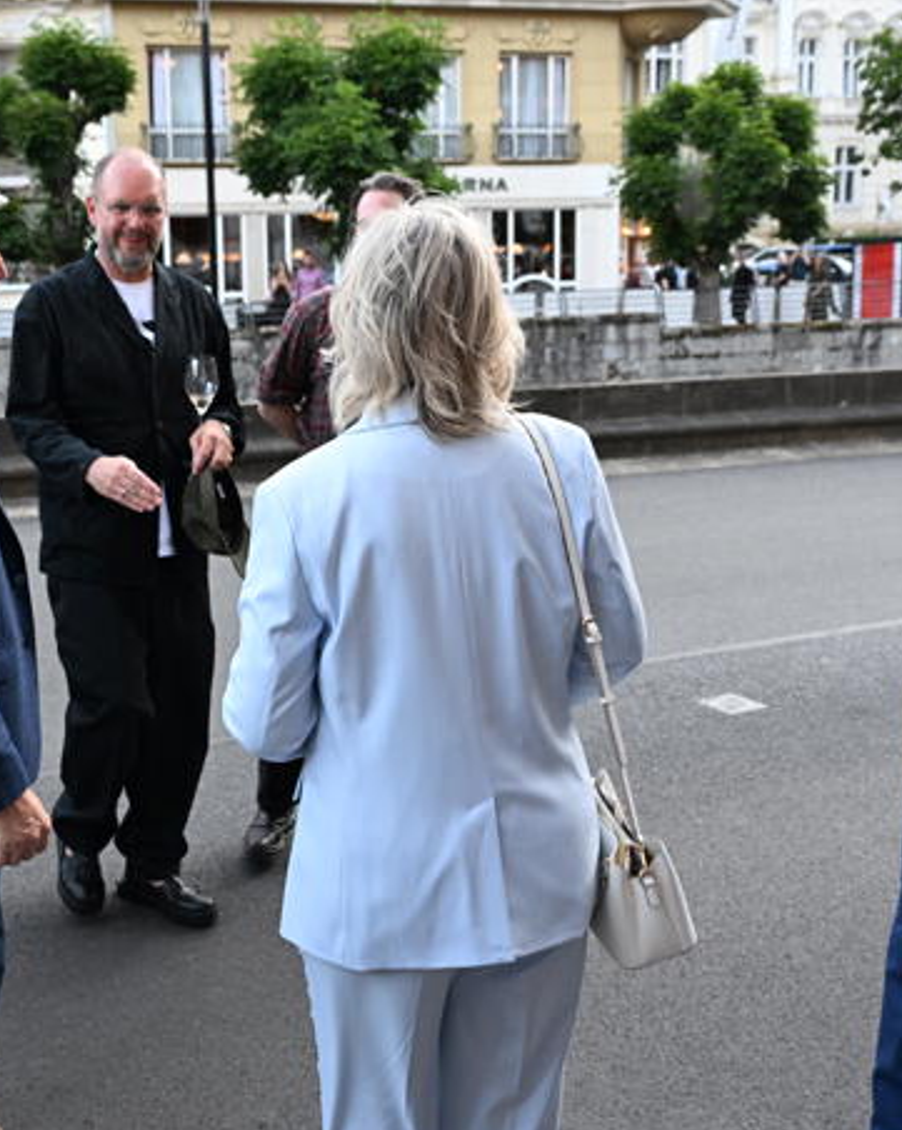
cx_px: 265
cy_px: 572
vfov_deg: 42.9
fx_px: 1436
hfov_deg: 34.4
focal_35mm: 43
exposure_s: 1/640
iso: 2500
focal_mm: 30
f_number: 4.5
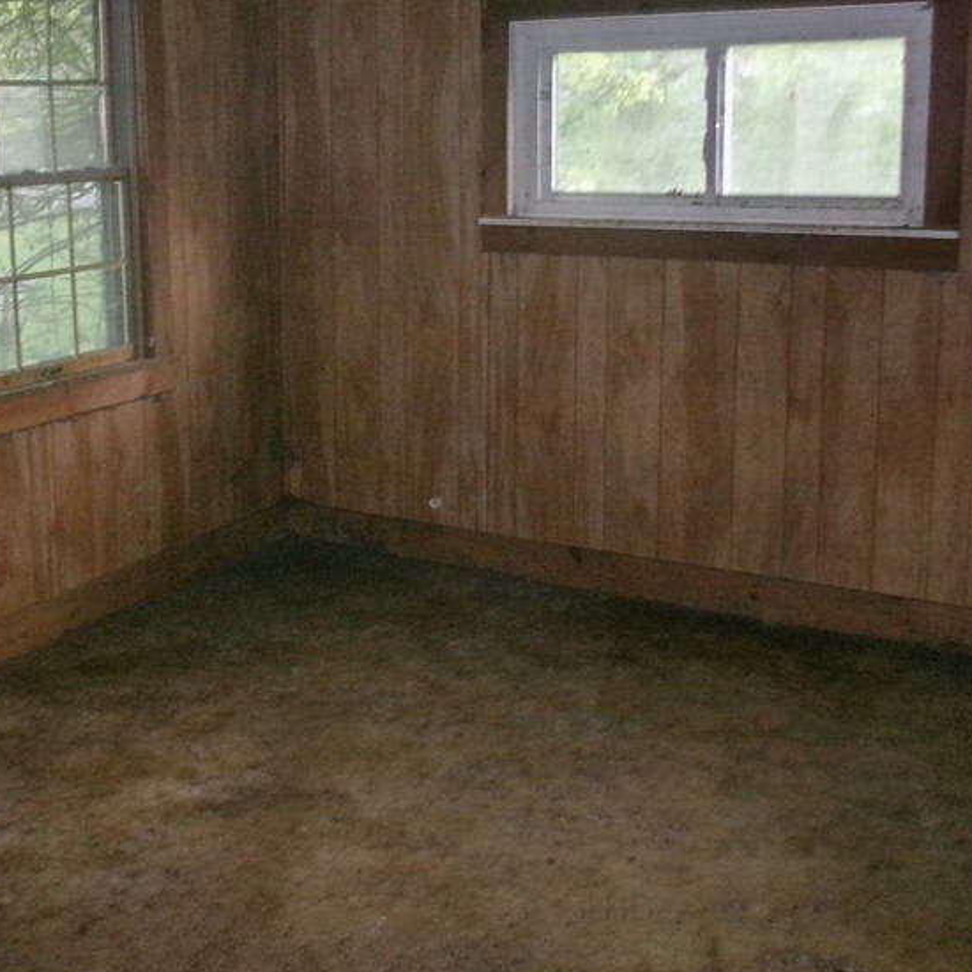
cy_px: 338
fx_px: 1461
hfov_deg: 36.4
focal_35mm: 46
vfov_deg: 36.5
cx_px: 317
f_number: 3.9
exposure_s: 1/34
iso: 400
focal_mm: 5.1
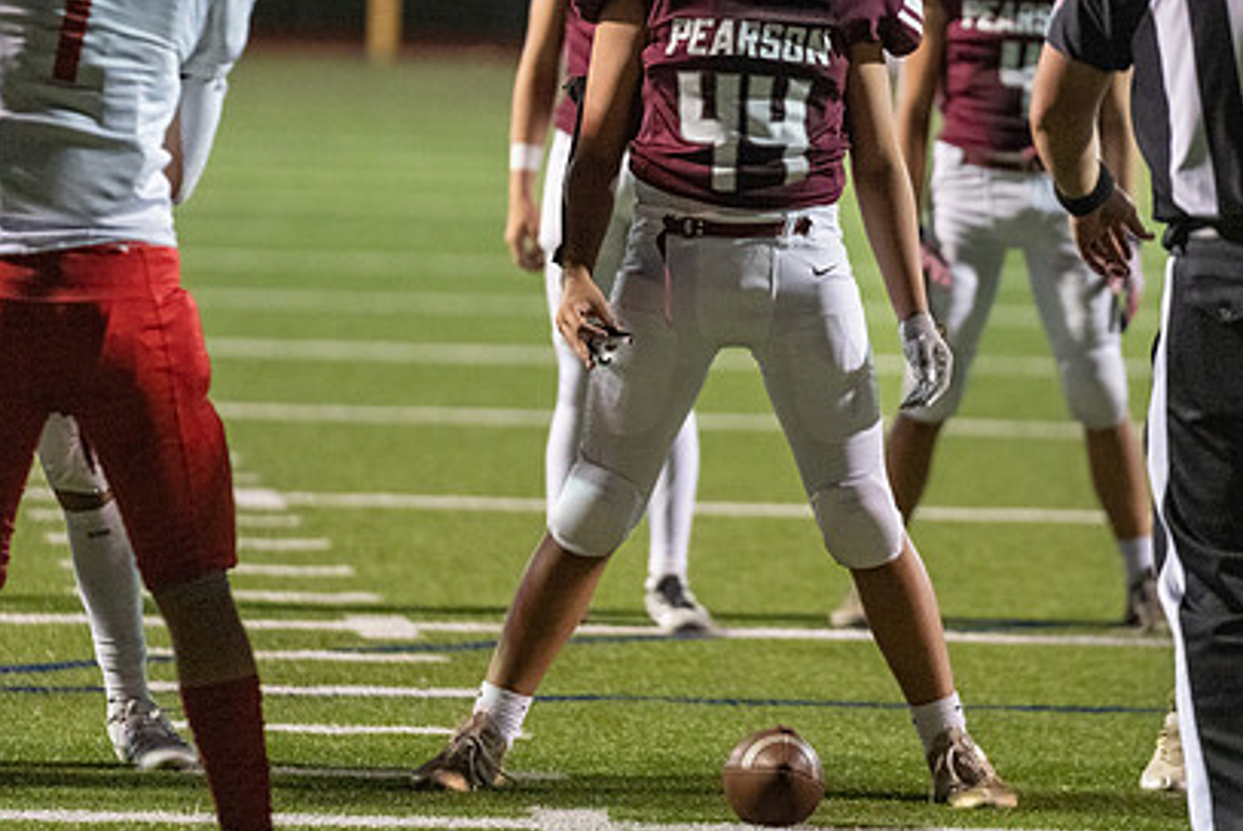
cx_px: 733
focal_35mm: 310
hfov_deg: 6.6
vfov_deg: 4.4
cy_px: 264
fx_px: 10711
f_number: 2.8
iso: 8000
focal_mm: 200
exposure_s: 1/1000
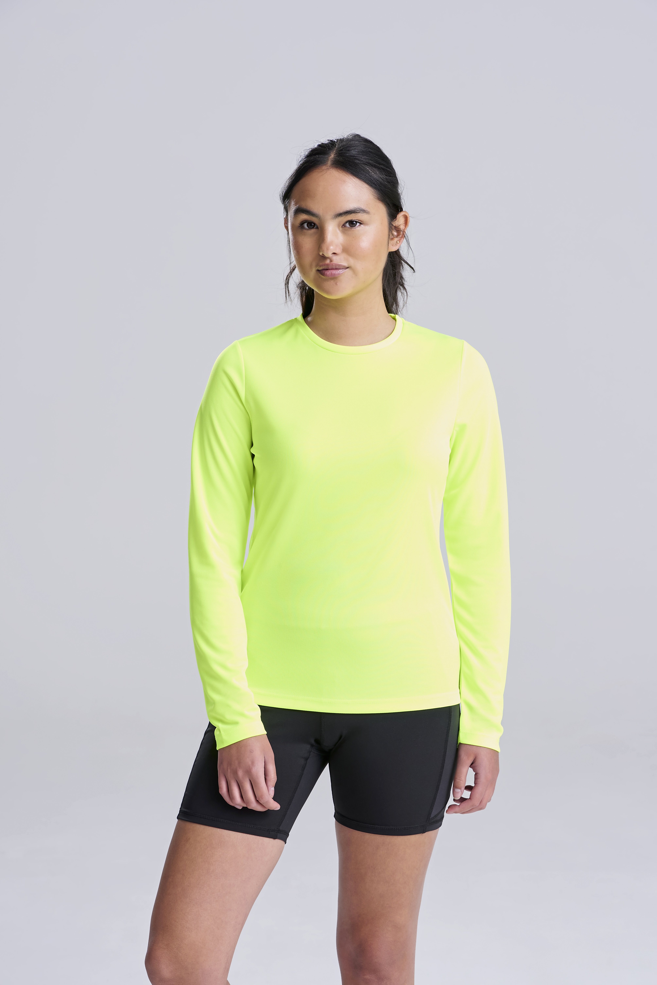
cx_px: 328
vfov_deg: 18.6
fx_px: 3008
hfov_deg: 12.5
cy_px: 492
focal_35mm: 110
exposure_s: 1/160
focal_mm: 110
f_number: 10
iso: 400
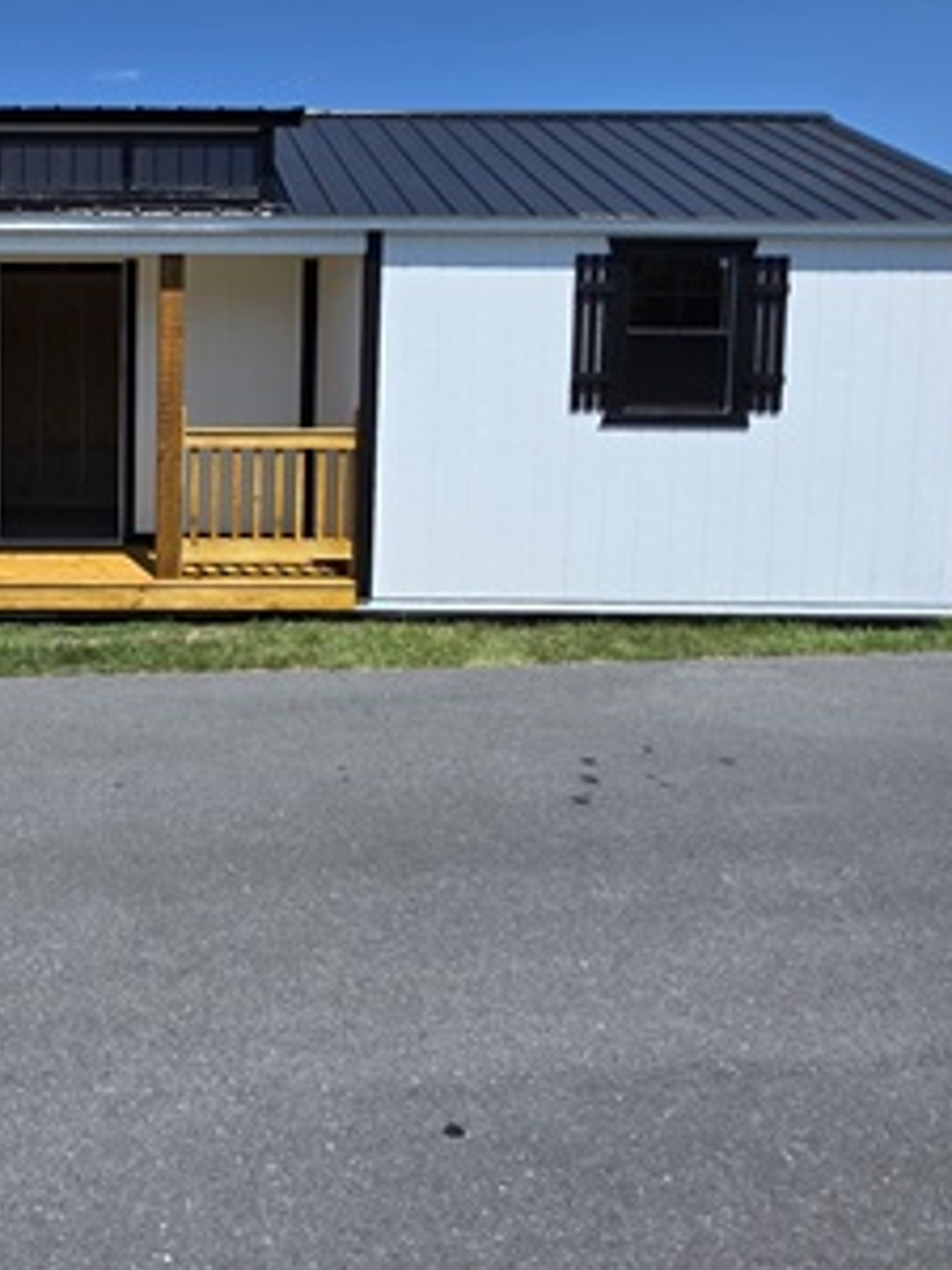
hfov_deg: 46.7
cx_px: 59
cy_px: 432
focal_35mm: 26
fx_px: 953
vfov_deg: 65.7
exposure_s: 1/3143
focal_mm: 2.2
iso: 40
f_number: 1.9
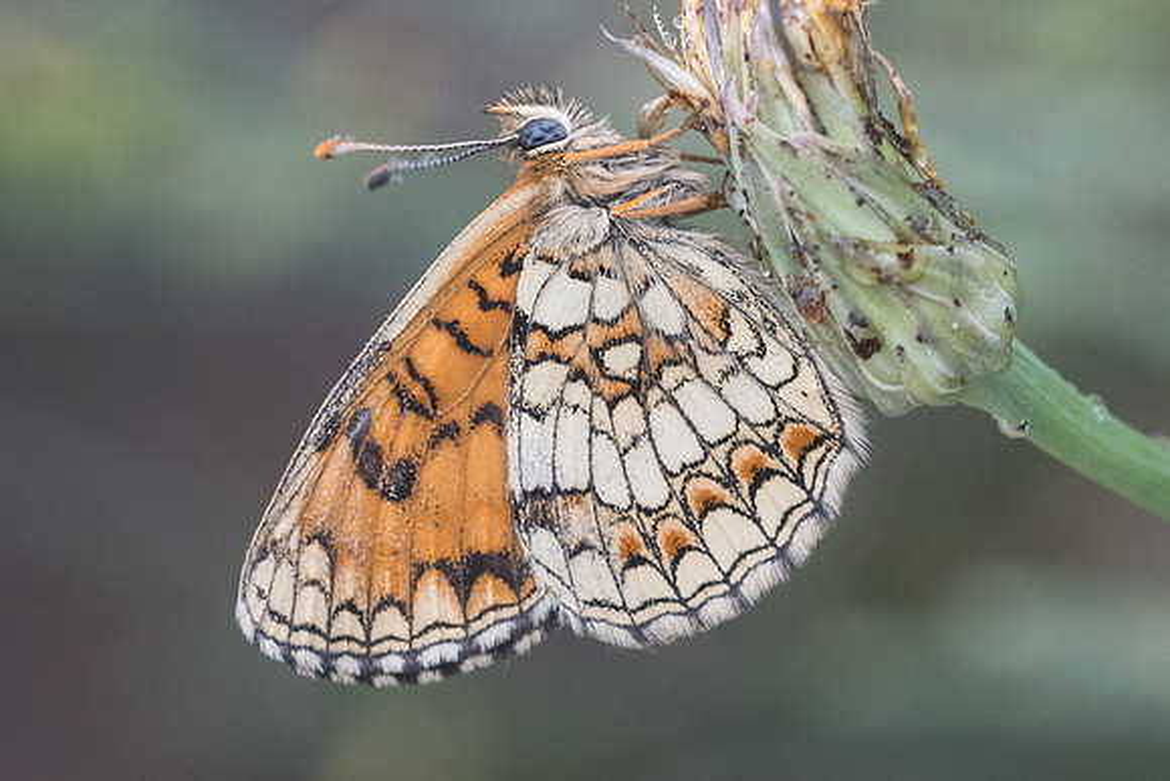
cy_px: 387
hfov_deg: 5.3
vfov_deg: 3.5
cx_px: 641
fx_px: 12719
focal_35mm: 391
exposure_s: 1/400
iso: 1250
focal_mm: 150
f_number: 10
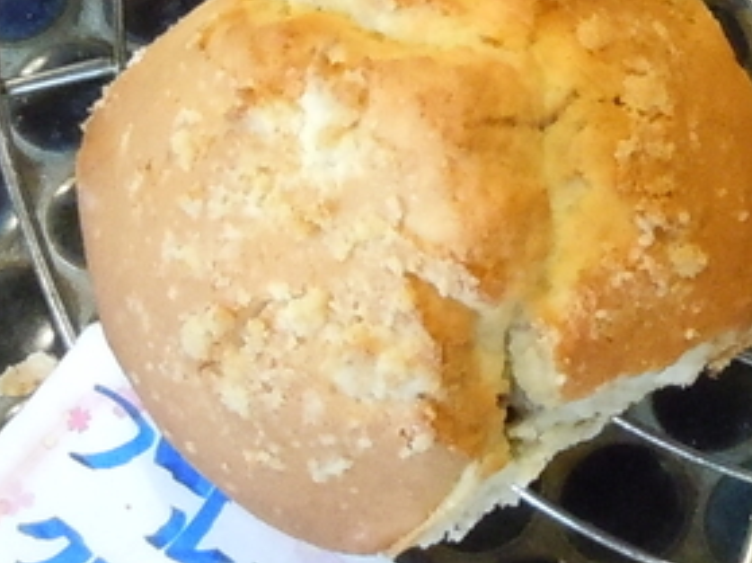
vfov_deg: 10.3
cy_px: -129
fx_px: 3083
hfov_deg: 13.6
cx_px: 844
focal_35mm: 142
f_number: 4
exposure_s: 1/30
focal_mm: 5.9
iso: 800
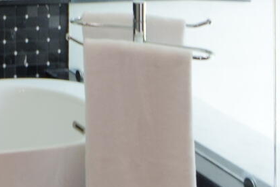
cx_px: -118
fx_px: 847
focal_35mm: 109
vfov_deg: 11.1
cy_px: -223
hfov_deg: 17.2
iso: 400
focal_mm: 10
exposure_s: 1/60
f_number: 4
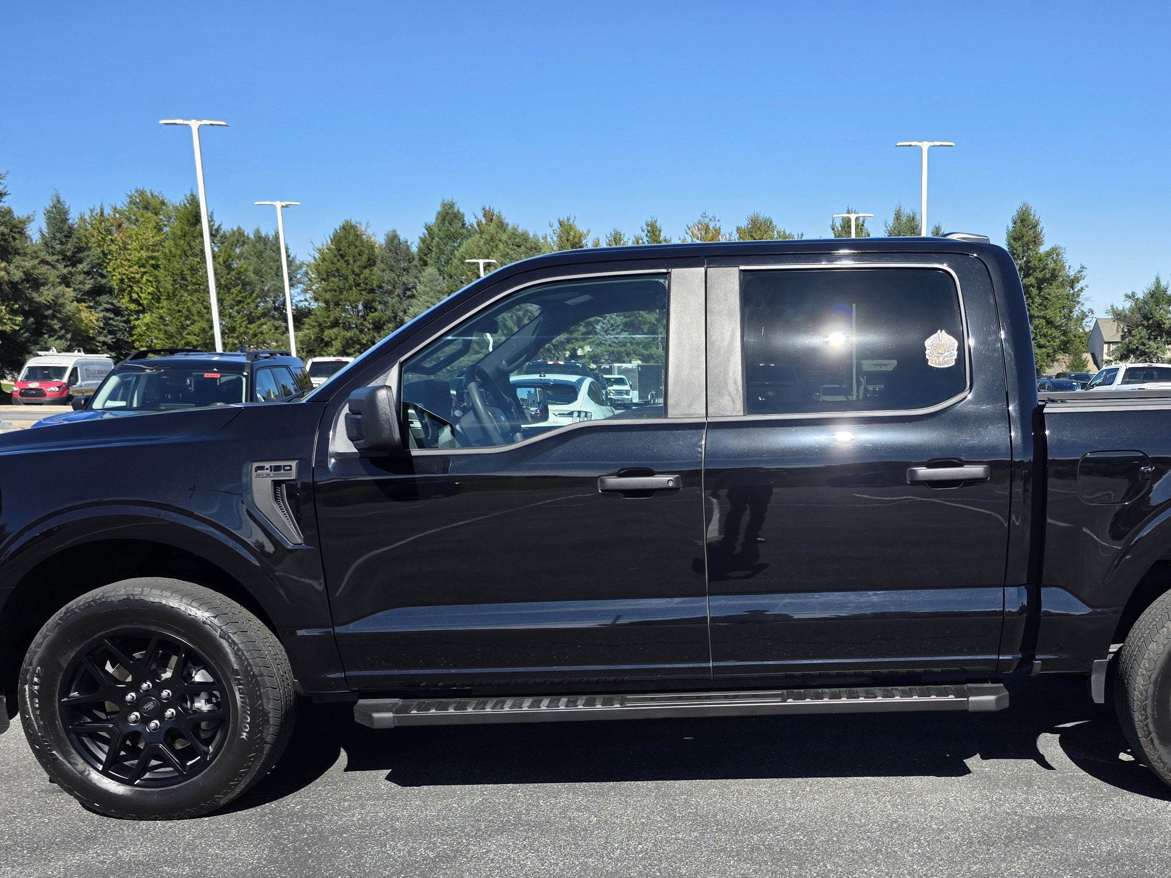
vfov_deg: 41.1
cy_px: 605
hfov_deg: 53.0
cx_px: 772
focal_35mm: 34
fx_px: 1150
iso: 80
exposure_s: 1/3809
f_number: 1.7
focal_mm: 6.3
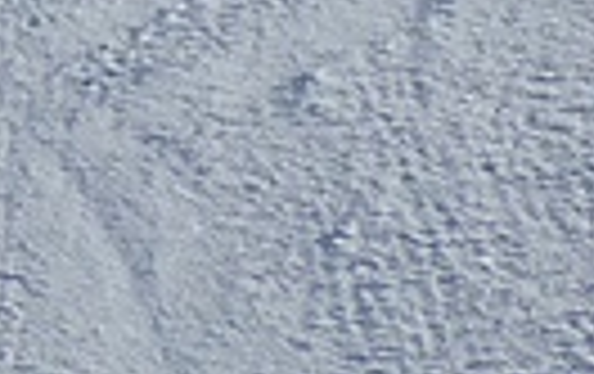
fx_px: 3697
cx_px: -1238
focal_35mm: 228
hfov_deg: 7.8
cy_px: -861
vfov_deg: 5.4
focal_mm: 5.4
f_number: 4
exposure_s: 1/1600
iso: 100
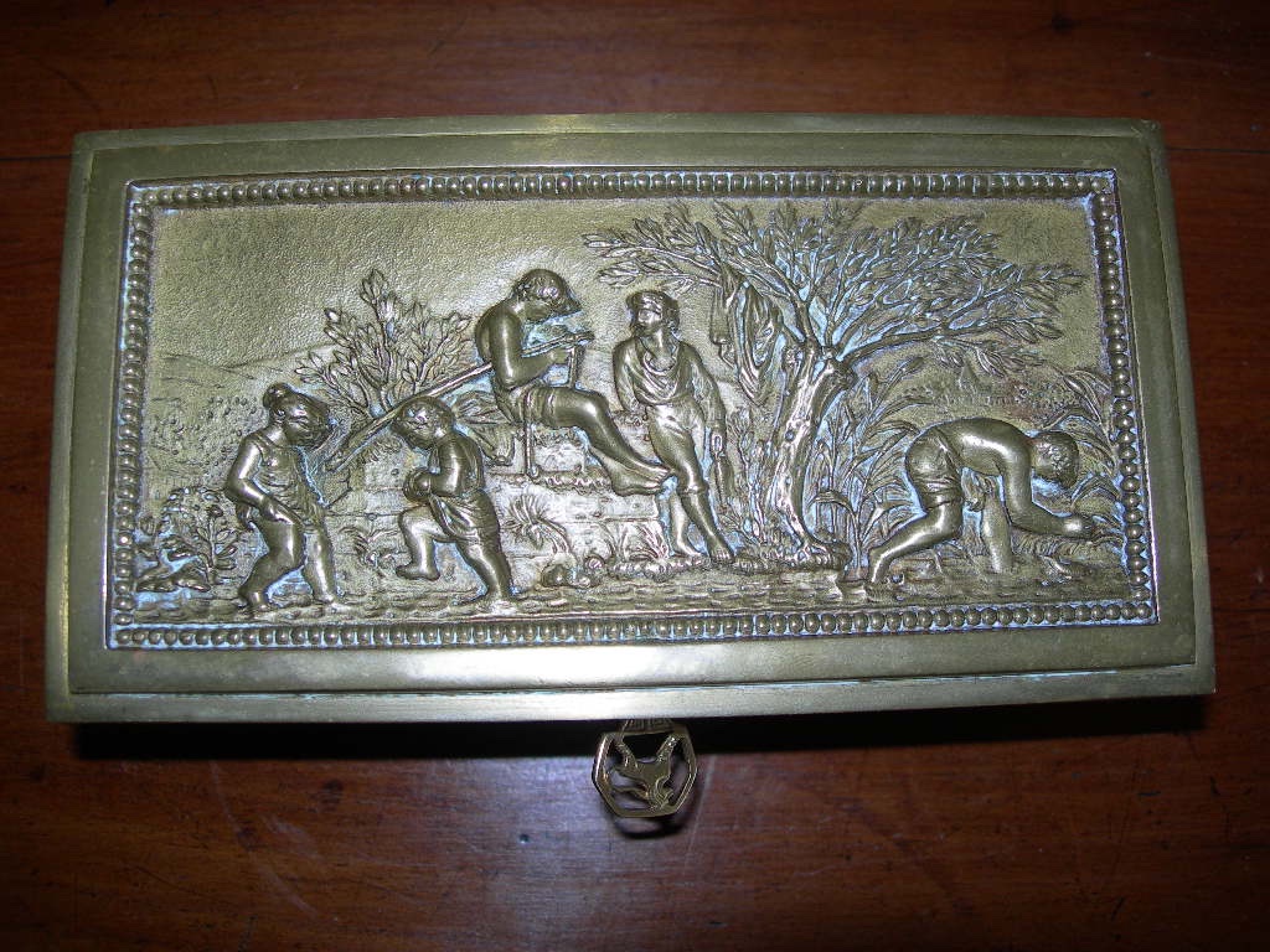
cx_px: 635
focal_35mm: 38
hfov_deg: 49.0
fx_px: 1394
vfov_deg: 37.7
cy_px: 476
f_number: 2.8
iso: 50
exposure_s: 1/60.1
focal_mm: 7.8
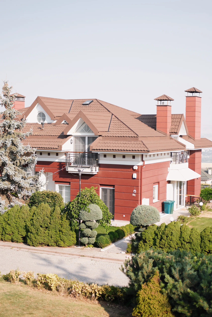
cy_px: 158
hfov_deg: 25.5
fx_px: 468
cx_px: 106
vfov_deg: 37.5
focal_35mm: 53
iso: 160
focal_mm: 35
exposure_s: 1/2000
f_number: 2
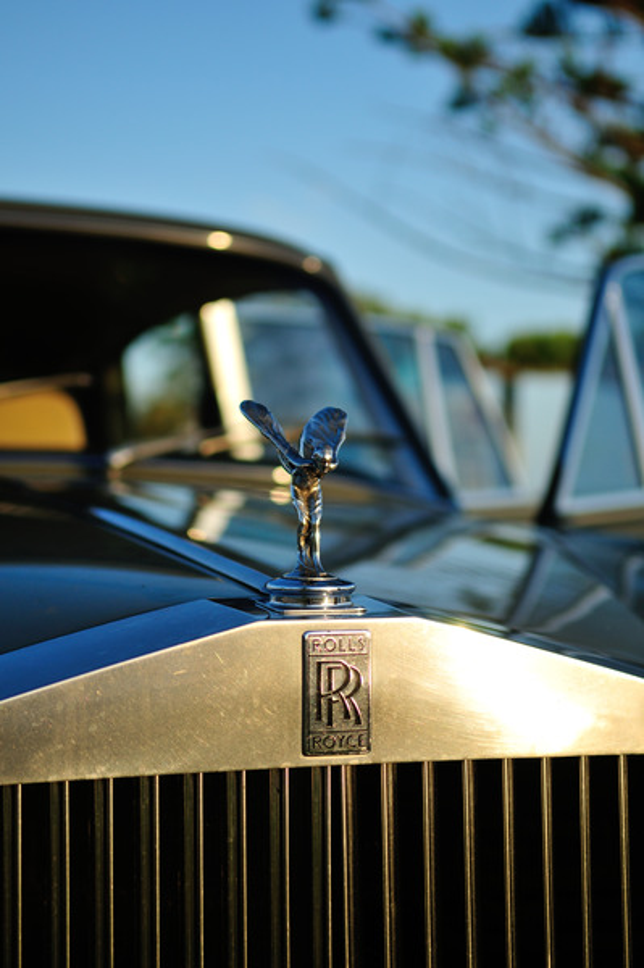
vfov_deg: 24.6
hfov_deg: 16.5
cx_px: 322
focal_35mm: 82
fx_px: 2217
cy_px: 484
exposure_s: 1/320
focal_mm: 55
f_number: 2.8
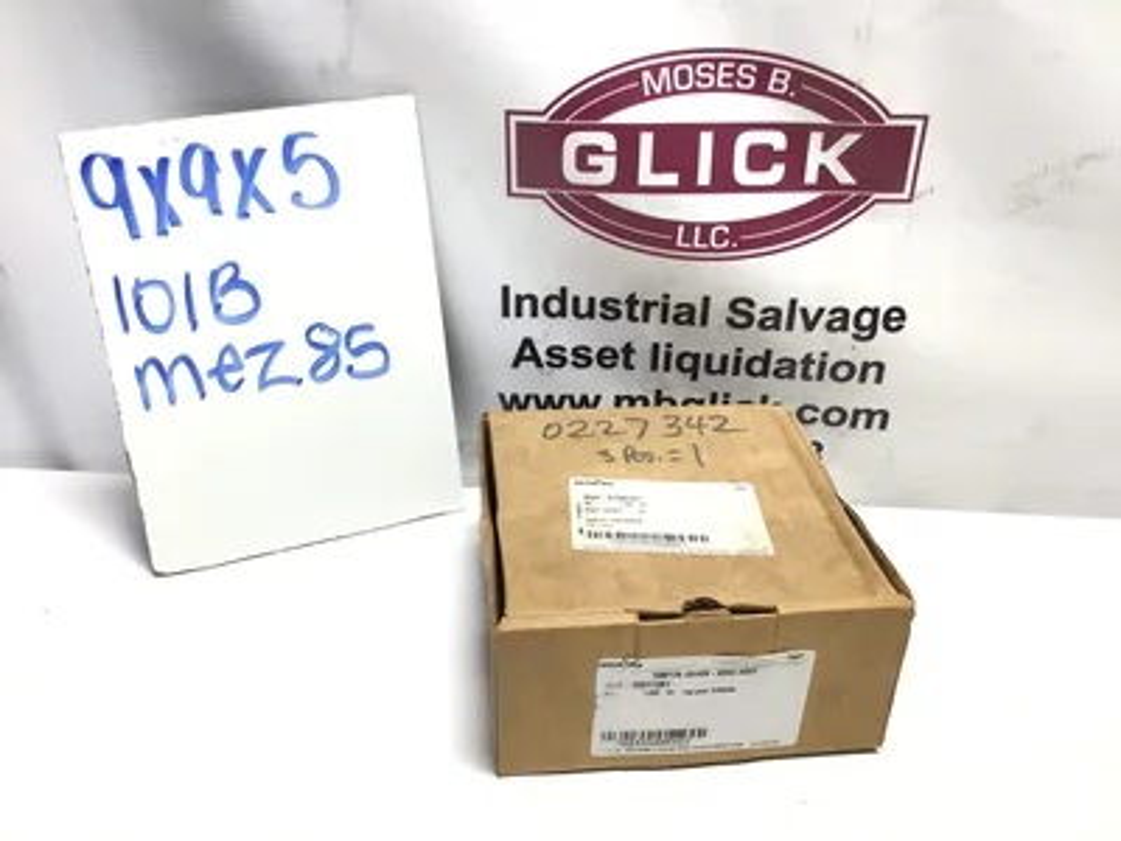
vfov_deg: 45.4
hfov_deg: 58.4
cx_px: 560
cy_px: 420
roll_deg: -1.6
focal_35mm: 31
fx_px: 1004
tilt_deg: -29.3
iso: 40
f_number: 2.4
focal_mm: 3.3
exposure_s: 1/120
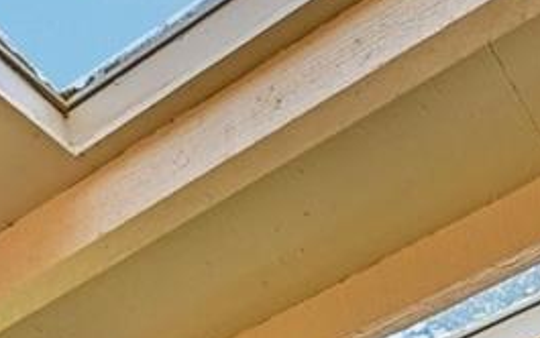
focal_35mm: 86
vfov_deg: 11.5
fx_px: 1266
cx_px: 108
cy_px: 894
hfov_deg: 23.7
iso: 100
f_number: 10
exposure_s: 1/15
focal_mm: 14
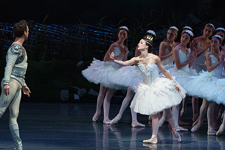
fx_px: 2583
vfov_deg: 3.3
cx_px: 98
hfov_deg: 5.0
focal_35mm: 413
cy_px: 61
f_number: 5.6
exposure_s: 1/250
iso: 8000
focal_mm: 291
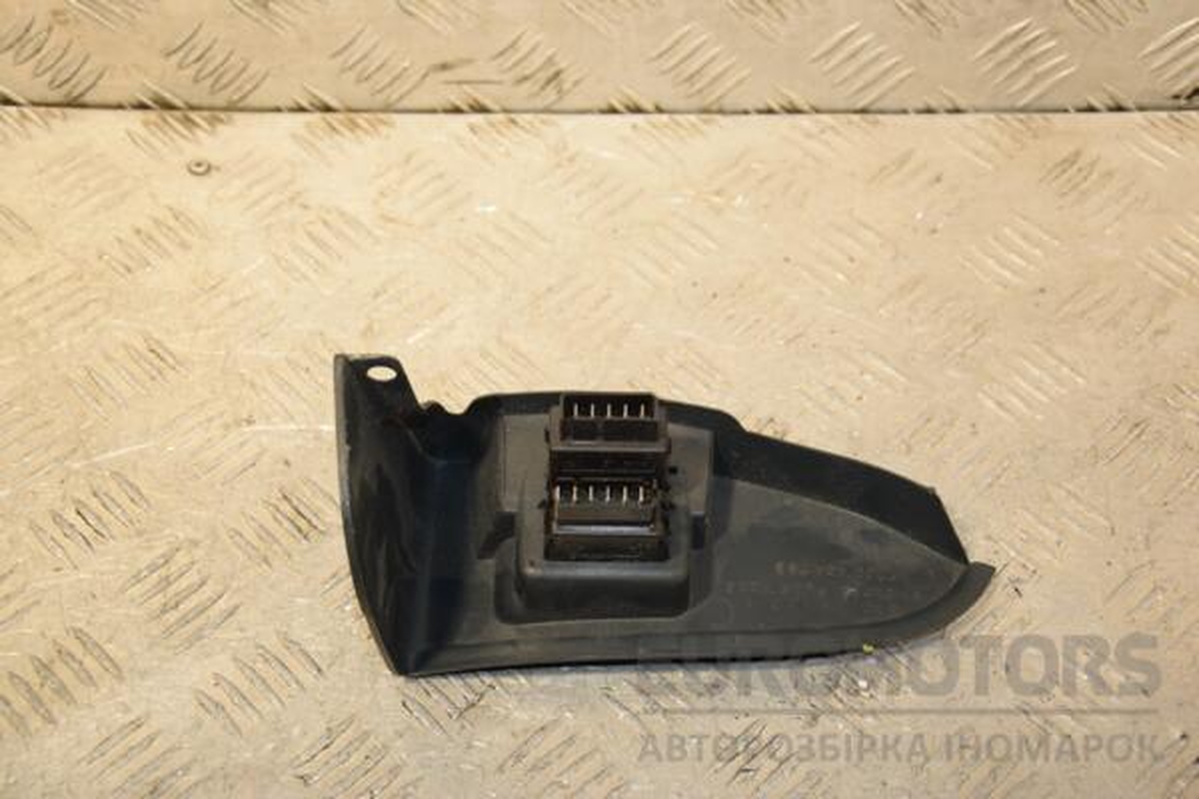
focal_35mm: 60
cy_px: 400
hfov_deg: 33.4
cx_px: 600
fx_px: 1998
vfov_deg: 22.6
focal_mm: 40
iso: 800
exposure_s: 1/200
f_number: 5.6
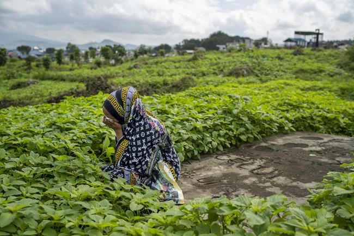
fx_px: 344
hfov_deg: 54.4
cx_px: 177
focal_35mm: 35
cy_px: 118
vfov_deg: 37.8
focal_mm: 35
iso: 100
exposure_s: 1/640
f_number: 2.8
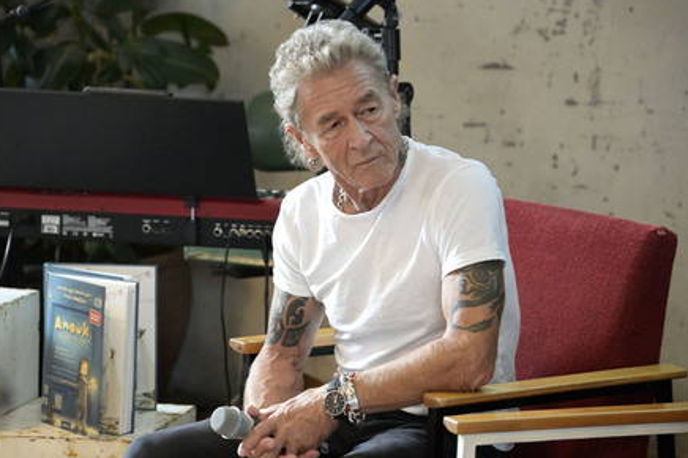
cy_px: 229
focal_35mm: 155
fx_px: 2960
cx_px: 346
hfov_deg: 13.3
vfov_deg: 8.8
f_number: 5.6
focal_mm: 150
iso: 8000
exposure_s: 1/125
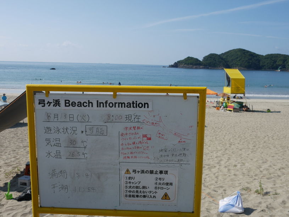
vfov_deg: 41.8
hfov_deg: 53.9
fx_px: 284
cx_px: 144
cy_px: 108
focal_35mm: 34
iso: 200
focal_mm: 17
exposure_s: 1/1600
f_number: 5.6
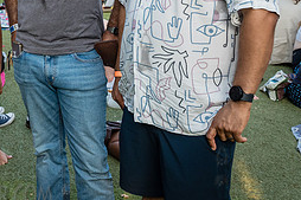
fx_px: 510
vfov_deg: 21.1
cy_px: -19
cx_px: 9
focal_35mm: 61
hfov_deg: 30.8
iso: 1000
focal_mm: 24
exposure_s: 1/500
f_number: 4
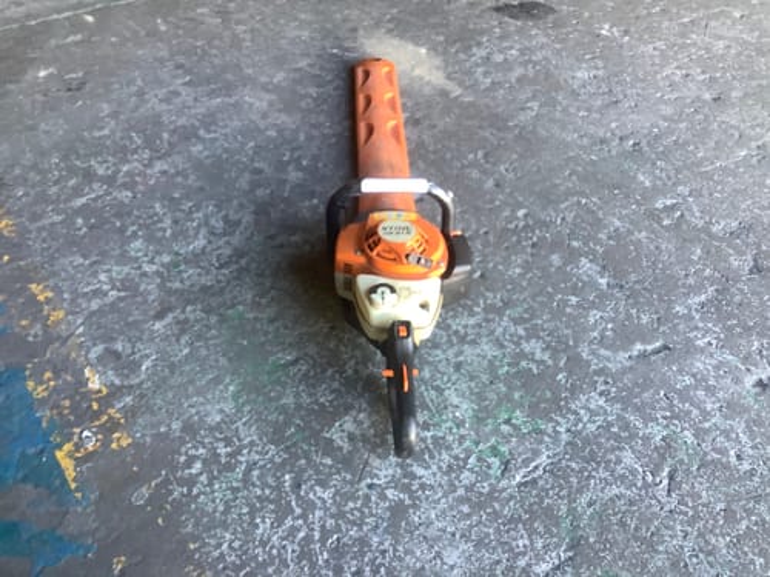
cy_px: 288
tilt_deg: -40.7
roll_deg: +1.3
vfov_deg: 45.4
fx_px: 690
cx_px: 385
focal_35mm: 31
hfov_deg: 58.4
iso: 160
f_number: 2.4
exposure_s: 1/50
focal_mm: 3.3
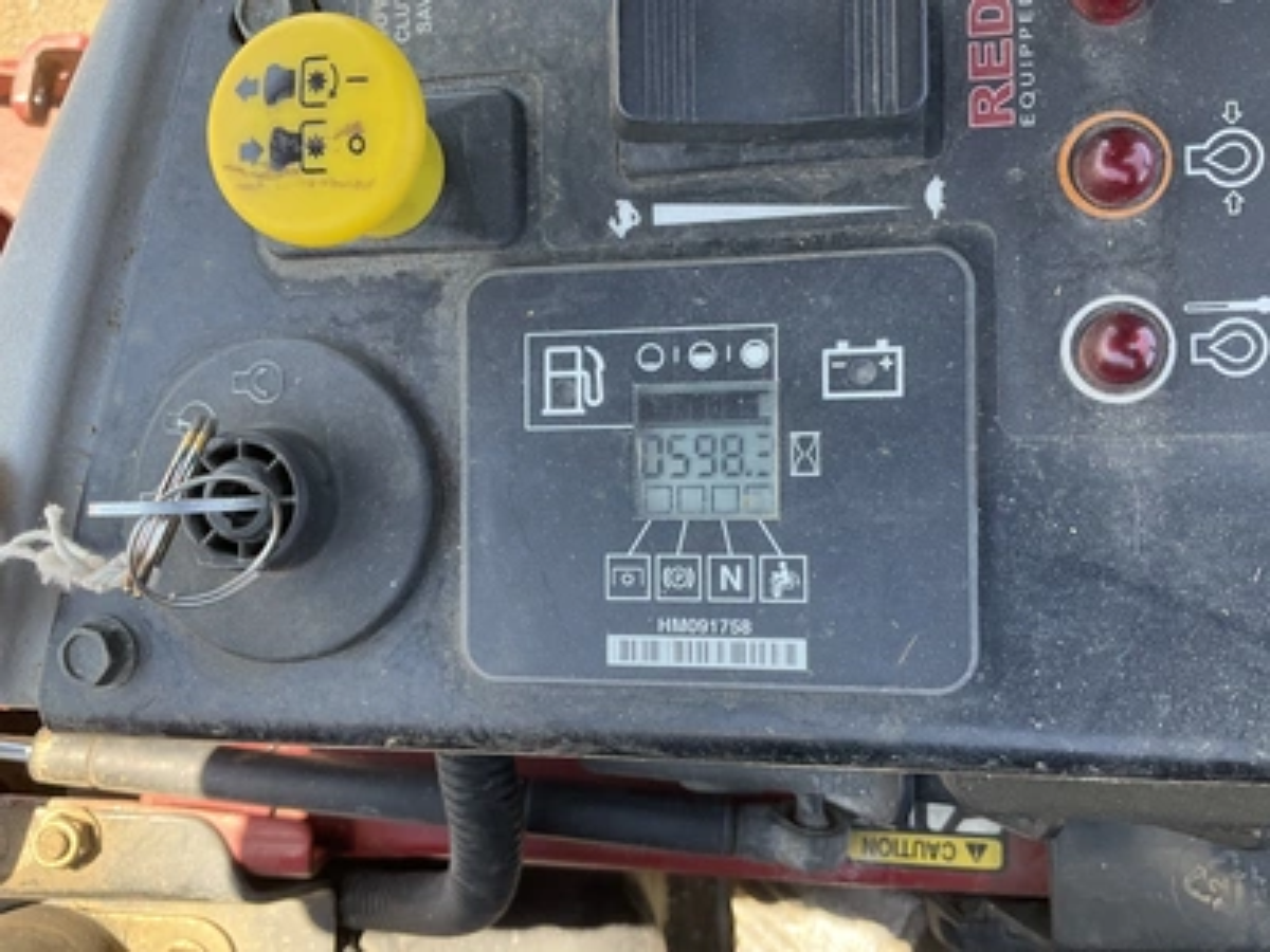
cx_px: 635
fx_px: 1064
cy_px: 476
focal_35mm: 29
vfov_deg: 48.2
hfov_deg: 61.7
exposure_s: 1/154
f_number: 1.8
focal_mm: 3
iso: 32
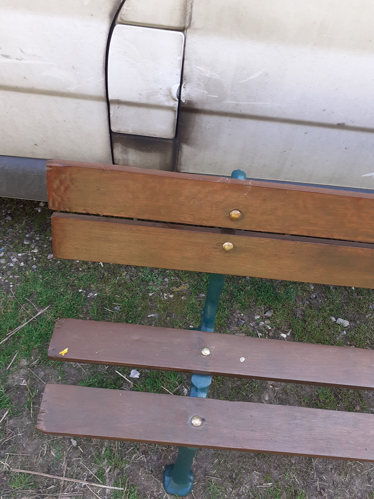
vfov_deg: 65.3
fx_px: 389
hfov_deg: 51.4
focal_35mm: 27
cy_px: 250
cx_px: 187
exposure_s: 1/100
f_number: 1.9
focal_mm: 3.6
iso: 40
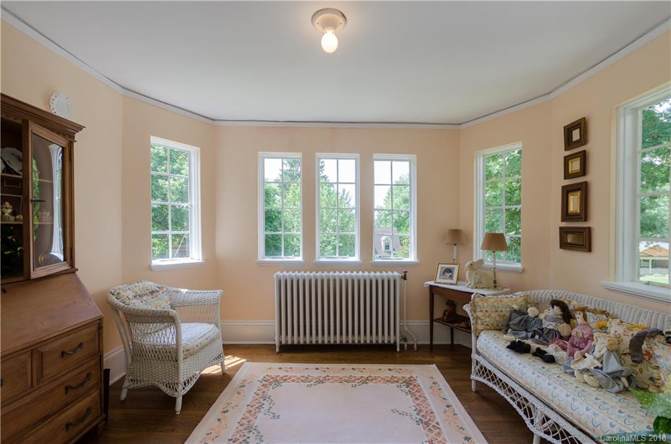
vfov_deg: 77.0
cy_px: 222
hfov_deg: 100.5
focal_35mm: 15
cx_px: 336
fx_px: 279
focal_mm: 10
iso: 250
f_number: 7.1
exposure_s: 1/125
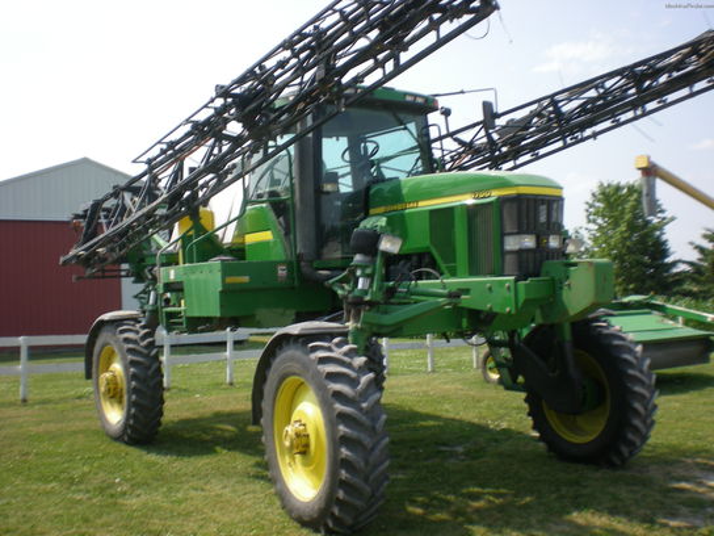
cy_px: 268
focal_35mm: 38
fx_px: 784
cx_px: 357
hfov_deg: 49.0
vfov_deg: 37.7
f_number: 4.6
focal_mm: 6.3
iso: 50
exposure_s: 1/284
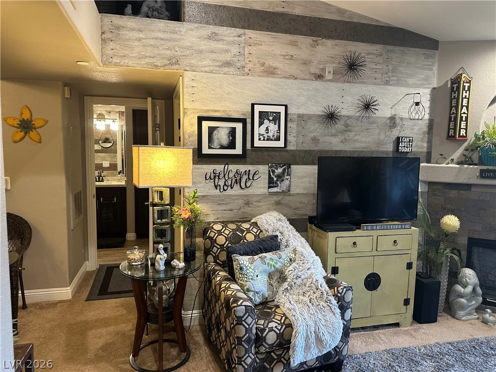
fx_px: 344
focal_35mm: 24
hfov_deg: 71.6
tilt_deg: -3.6
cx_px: 248
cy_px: 186
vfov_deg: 56.8
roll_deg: -1.5
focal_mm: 6.86
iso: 320
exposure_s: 1/60
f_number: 1.78
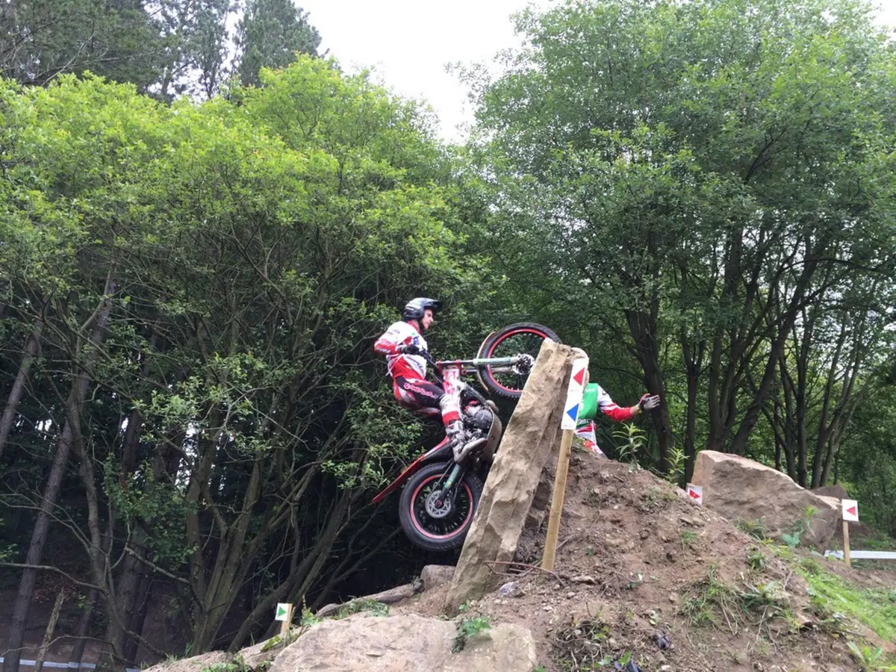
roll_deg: -4.0
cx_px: 448
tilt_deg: +18.8
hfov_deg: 61.7
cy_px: 336
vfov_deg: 48.2
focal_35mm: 29
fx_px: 751
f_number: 2.2
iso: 32
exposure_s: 1/258
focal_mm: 4.15
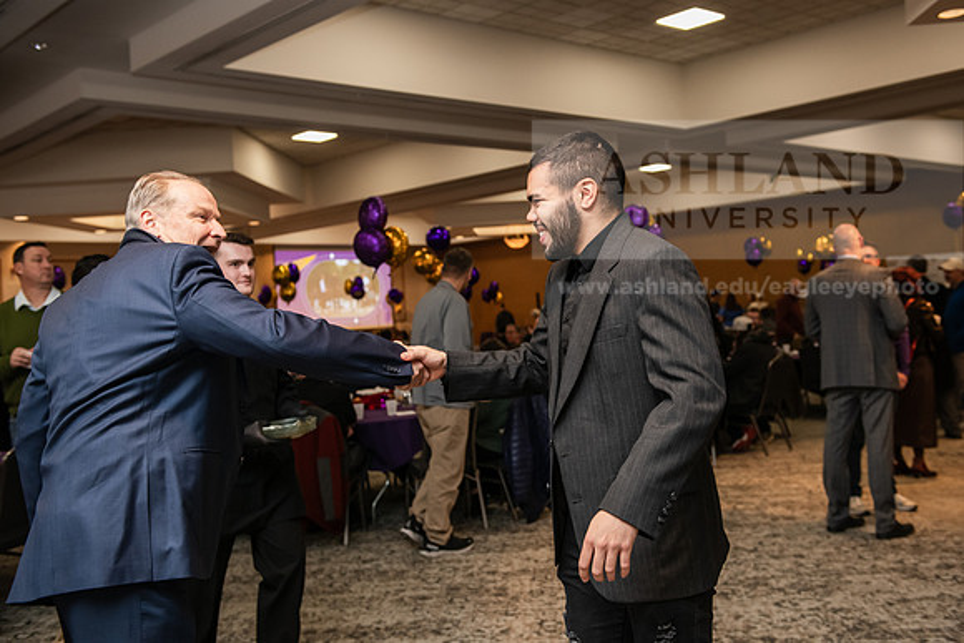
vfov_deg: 33.1
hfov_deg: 48.0
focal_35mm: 40
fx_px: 1082
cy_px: 301
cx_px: 513
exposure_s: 1/200
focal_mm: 38
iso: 1600
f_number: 3.5
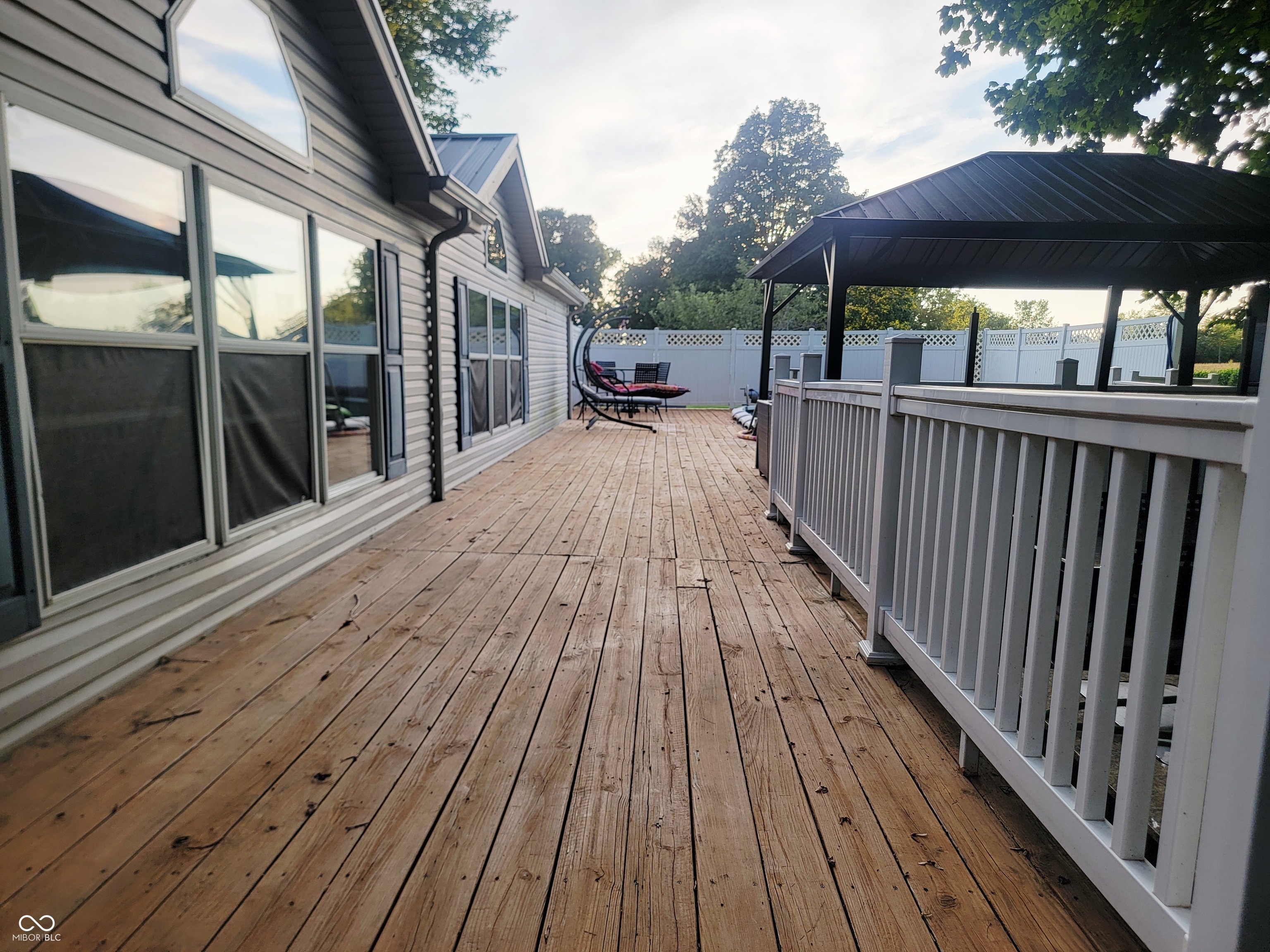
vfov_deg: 56.8
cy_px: 476
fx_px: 881
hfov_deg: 71.6
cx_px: 635
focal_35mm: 24
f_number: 1.8
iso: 16
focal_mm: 6.7
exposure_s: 1/175
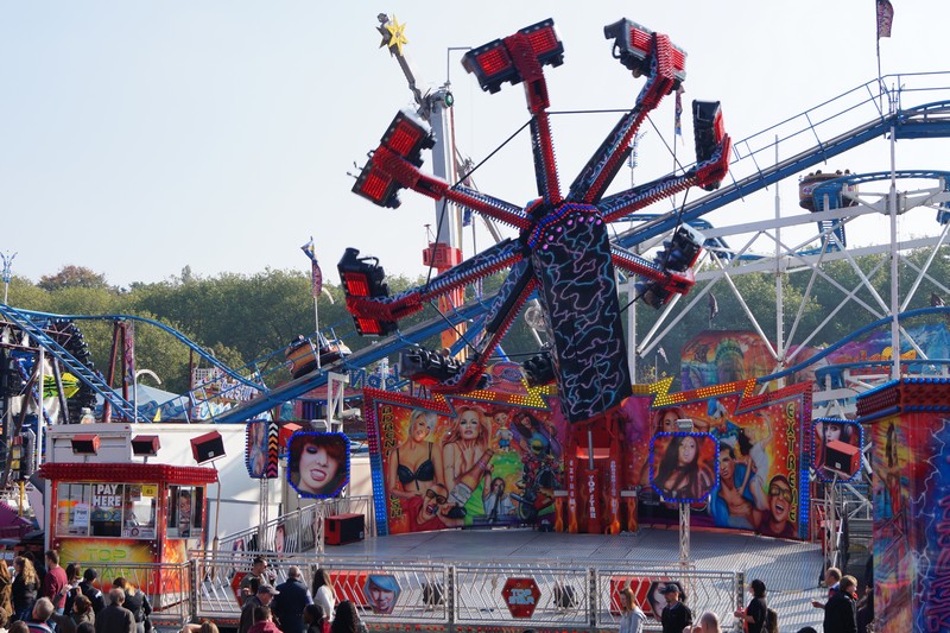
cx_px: 475
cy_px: 316
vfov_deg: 22.6
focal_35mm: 60
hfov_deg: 33.4
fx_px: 1583
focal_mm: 40
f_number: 8
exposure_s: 1/200
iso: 100
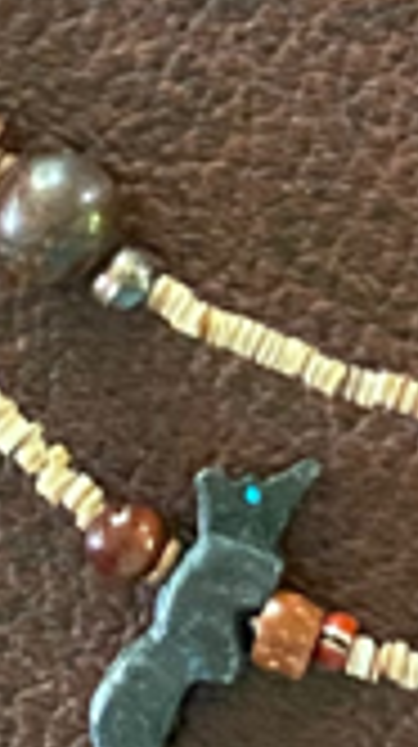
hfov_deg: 5.8
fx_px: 4052
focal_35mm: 205
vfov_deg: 10.0
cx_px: 791
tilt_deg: -81.7
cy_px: -580
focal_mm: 4.25
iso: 800
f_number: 1.8
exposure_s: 1/30
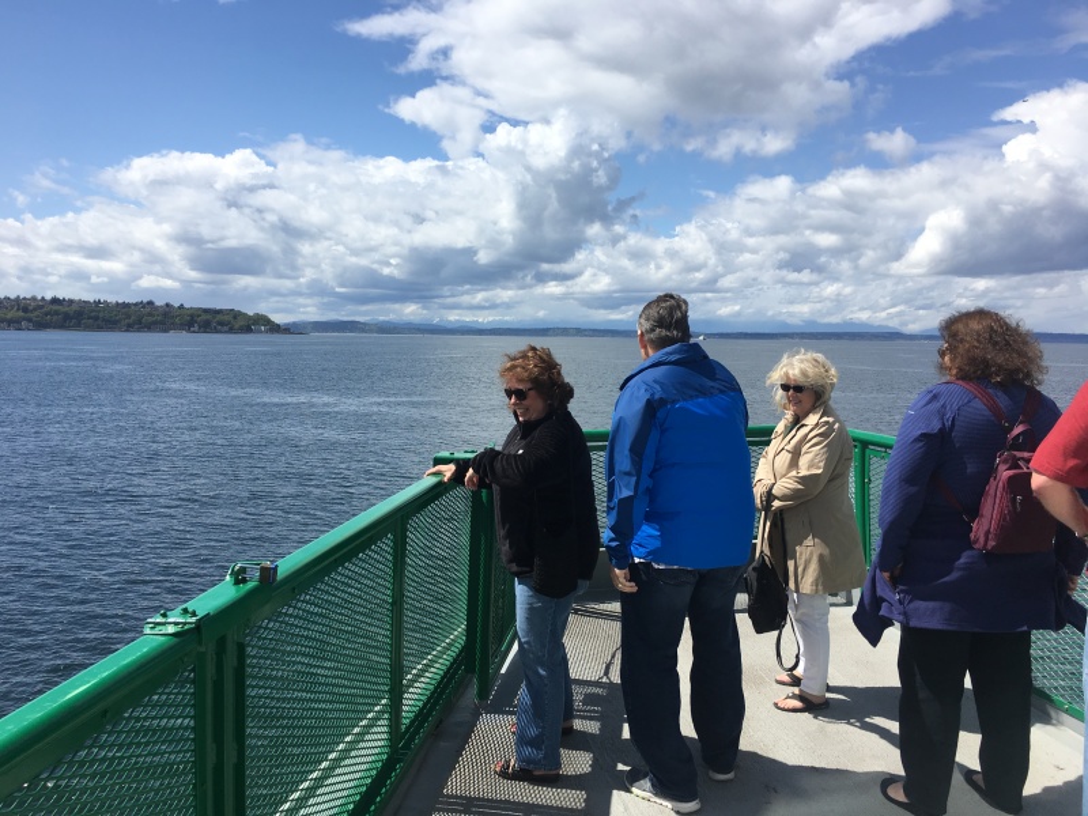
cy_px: 408
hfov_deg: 61.7
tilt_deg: -3.1
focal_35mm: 29
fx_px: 911
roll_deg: -2.7
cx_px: 544
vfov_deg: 48.2
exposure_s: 1/2024
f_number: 2.2
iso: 25
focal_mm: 4.15
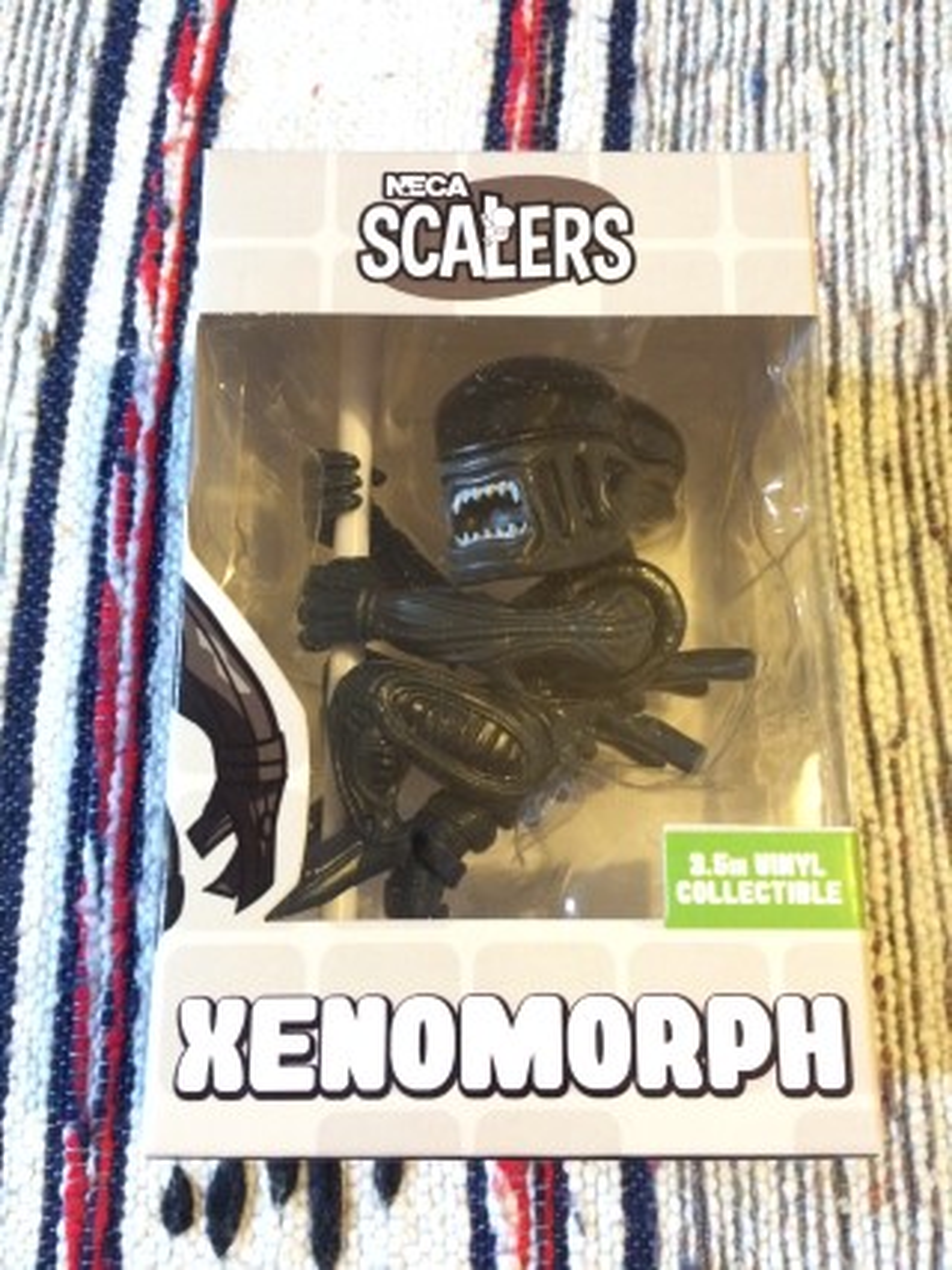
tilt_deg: -77.4
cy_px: 635
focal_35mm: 29
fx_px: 1064
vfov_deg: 61.7
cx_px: 476
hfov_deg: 48.2
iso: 400
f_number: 2.2
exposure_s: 1/17
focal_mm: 4.15
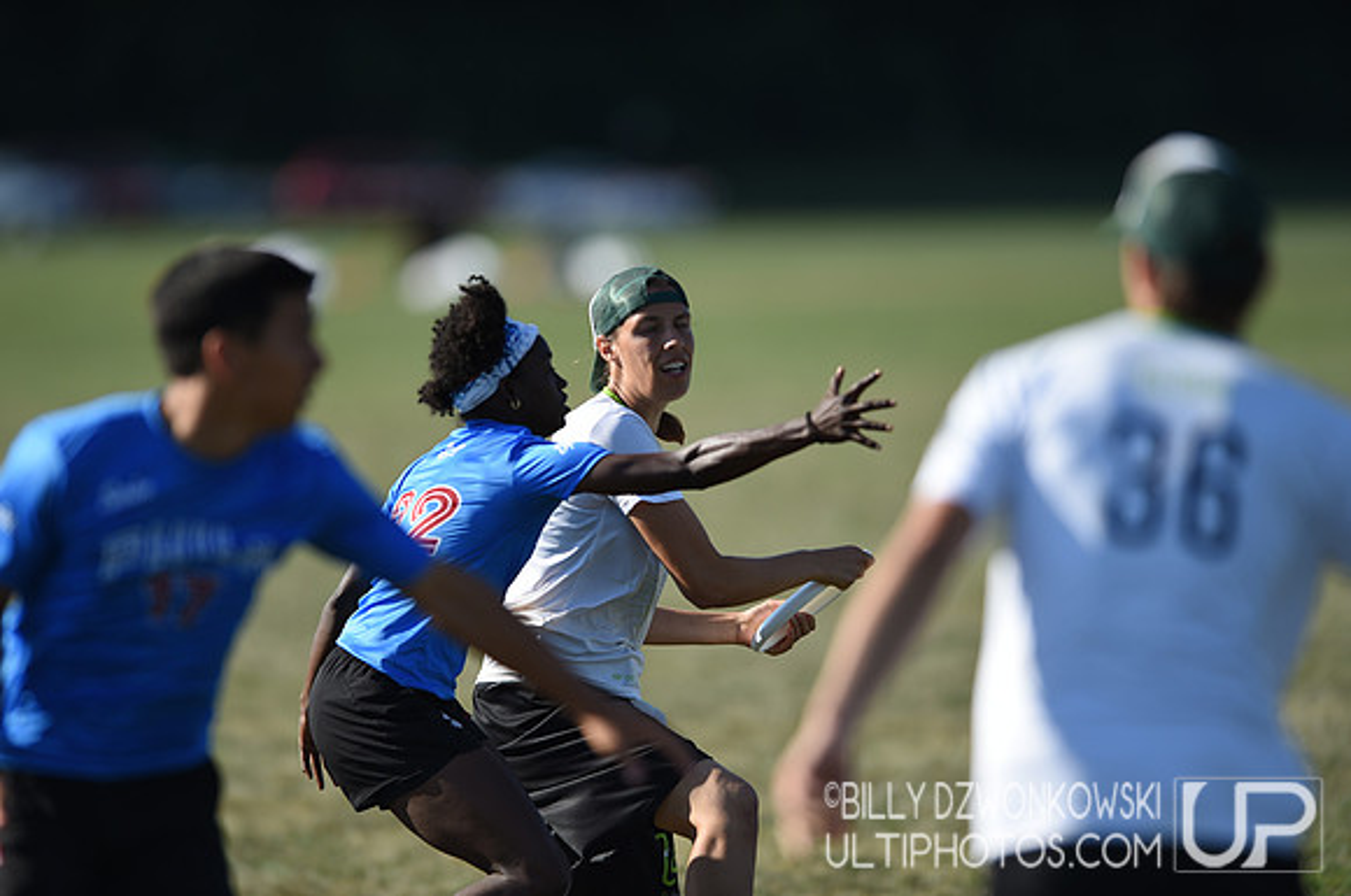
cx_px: 676
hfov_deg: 5.2
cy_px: 448
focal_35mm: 400
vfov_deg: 3.4
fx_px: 14990
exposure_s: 1/1600
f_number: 2.8
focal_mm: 400
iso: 100
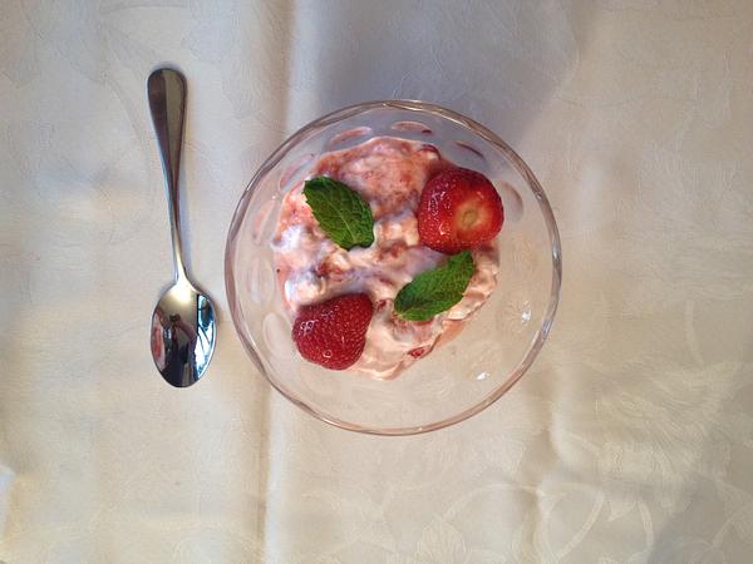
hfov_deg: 52.6
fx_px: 761
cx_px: 376
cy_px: 282
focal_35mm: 35
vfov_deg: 40.7
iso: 100
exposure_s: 1/20
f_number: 2.4
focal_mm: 4.28
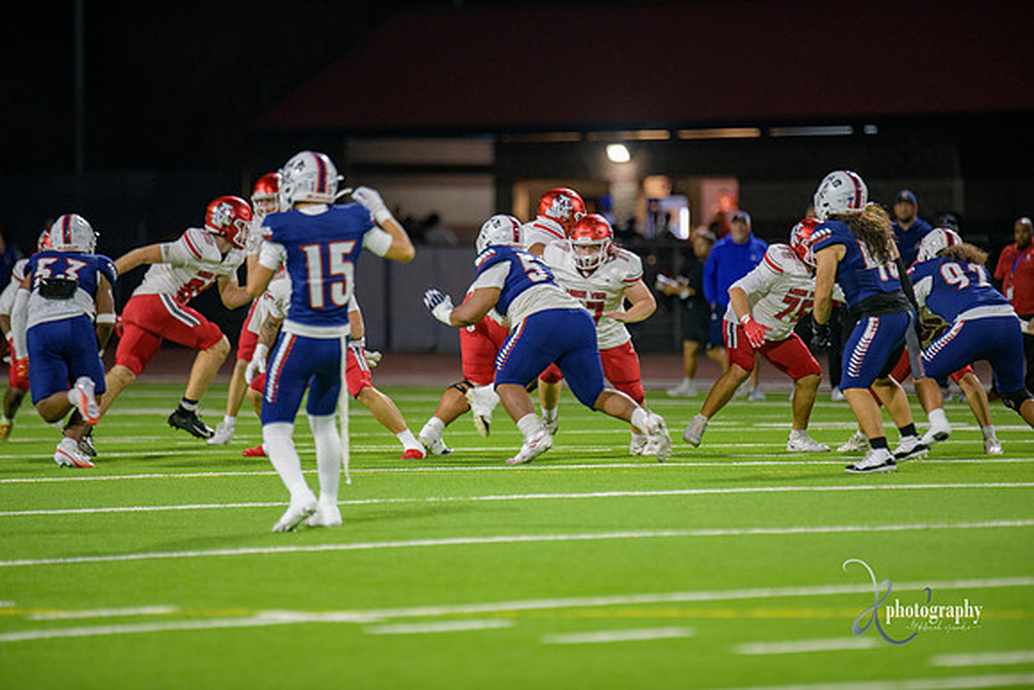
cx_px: 517
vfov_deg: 4.6
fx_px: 8618
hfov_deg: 6.9
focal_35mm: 300
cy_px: 345
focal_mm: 300
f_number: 2.8
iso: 1250
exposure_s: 1/250
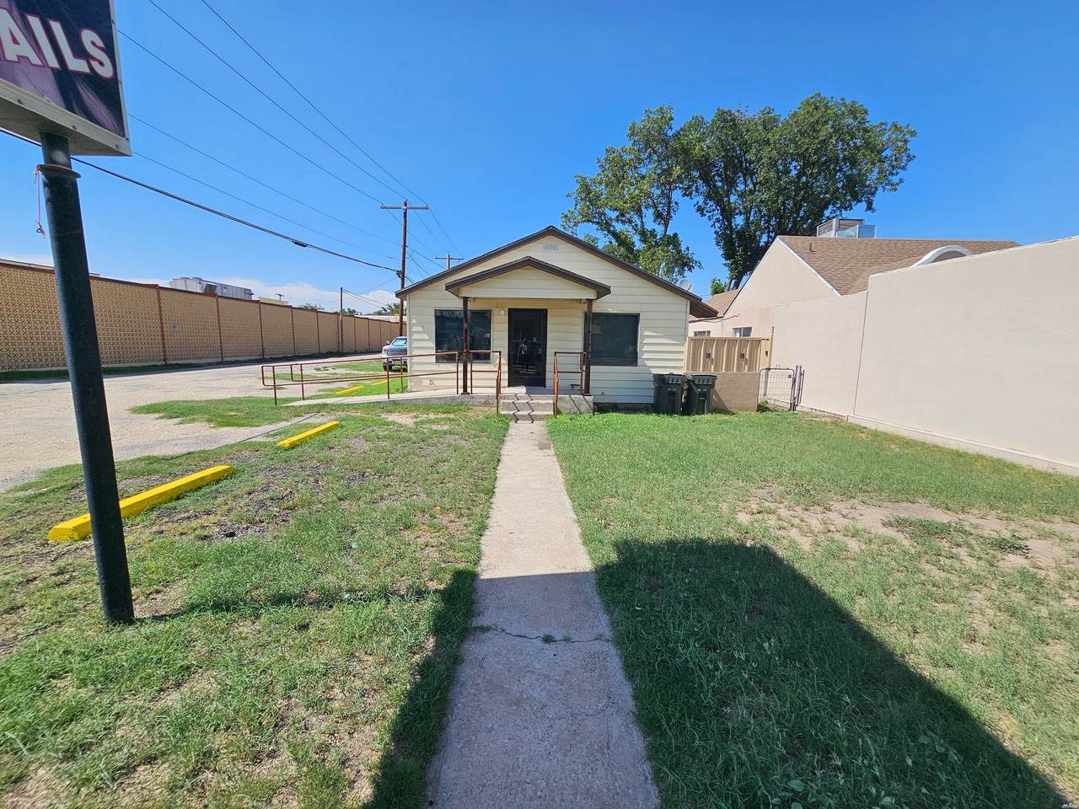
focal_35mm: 13
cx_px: 540
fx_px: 405
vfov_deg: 89.9
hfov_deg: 106.2
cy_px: 404
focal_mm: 2.2
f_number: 2.2
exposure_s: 1/2969
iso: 50
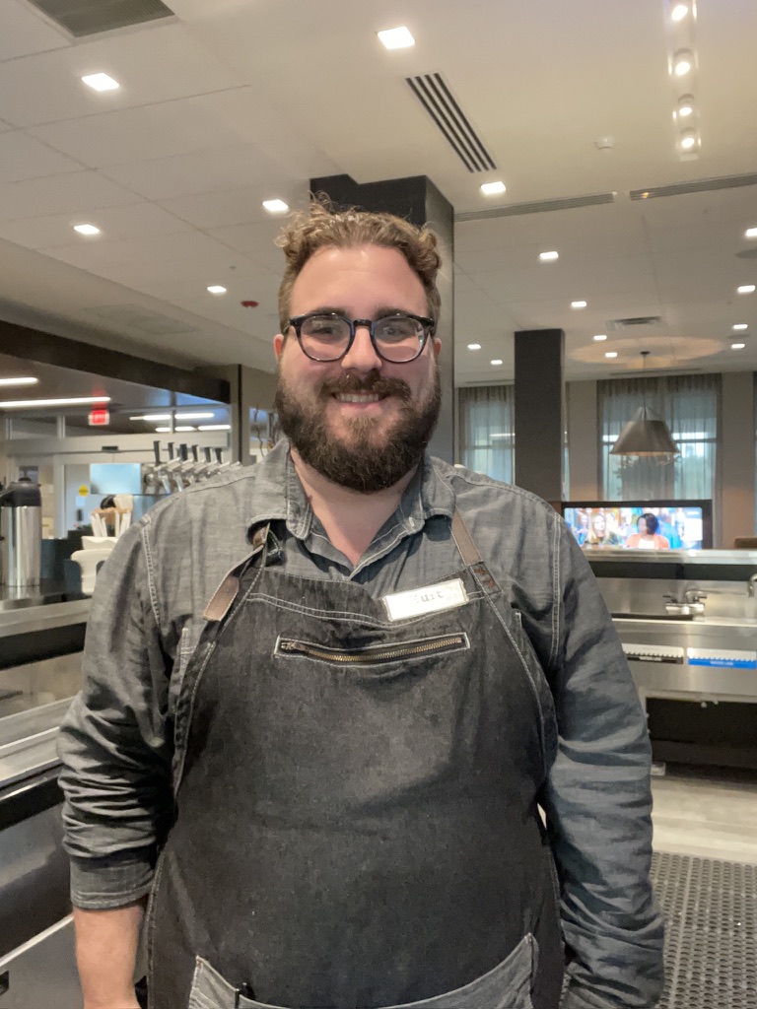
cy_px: 504
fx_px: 875
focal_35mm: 30
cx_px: 378
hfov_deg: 46.8
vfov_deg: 60.0
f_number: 2.2
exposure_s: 1/30
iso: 640
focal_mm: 2.71
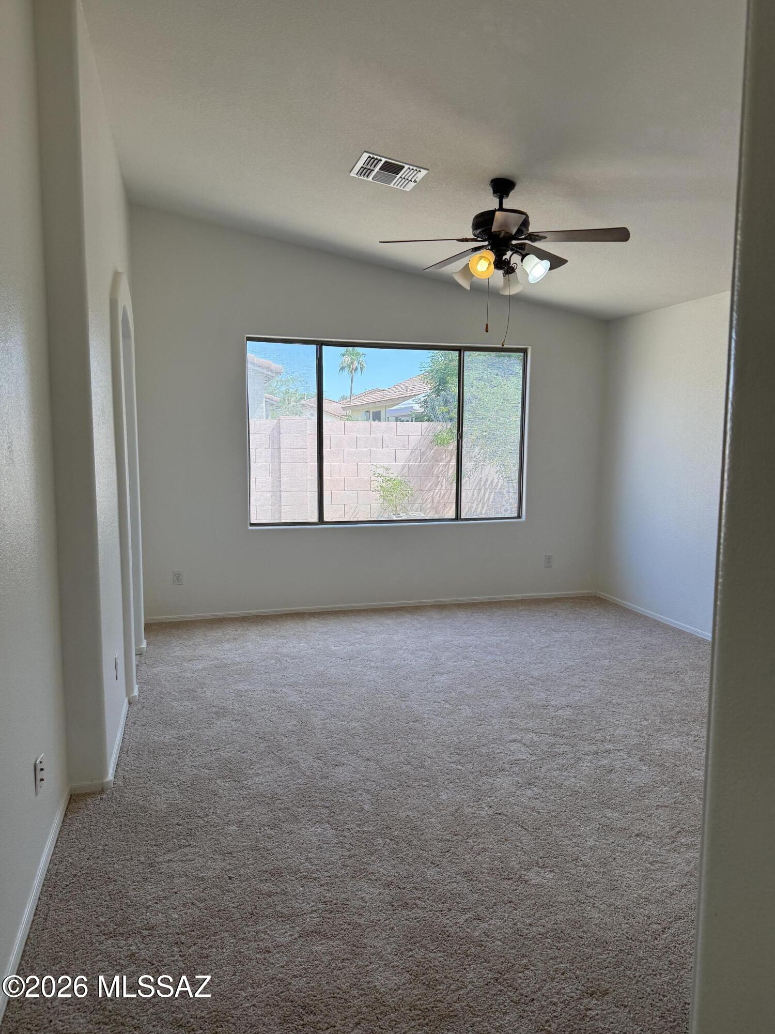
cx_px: 388
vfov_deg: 71.6
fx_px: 716
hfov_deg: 56.8
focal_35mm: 24
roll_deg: -1.4
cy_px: 517
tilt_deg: -5.1
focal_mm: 6.76
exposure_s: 1/521
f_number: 1.78
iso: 100
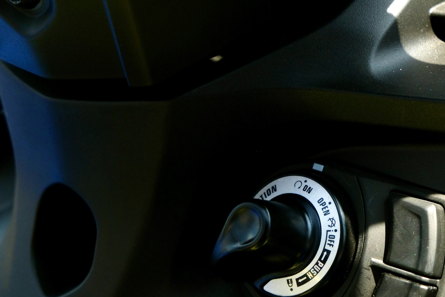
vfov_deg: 10.9
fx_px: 1557
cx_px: 287
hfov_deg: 16.2
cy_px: 219
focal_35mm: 126
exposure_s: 1/2000
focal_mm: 55
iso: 800
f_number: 4
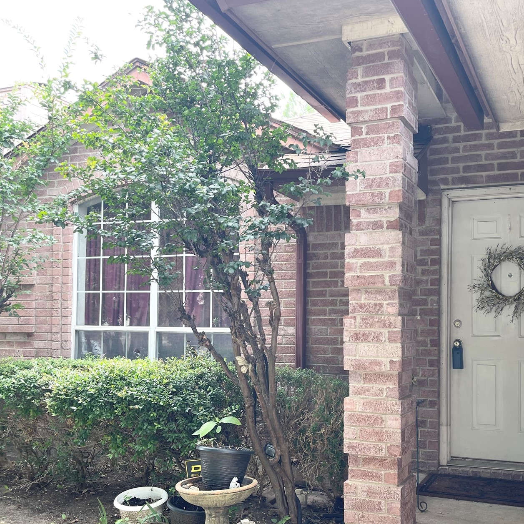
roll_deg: -0.6
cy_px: 301
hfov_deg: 45.6
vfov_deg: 45.9
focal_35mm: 36
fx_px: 617
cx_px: 333
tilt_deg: +1.1
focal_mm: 5.1
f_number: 1.6
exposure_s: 1/129
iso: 32
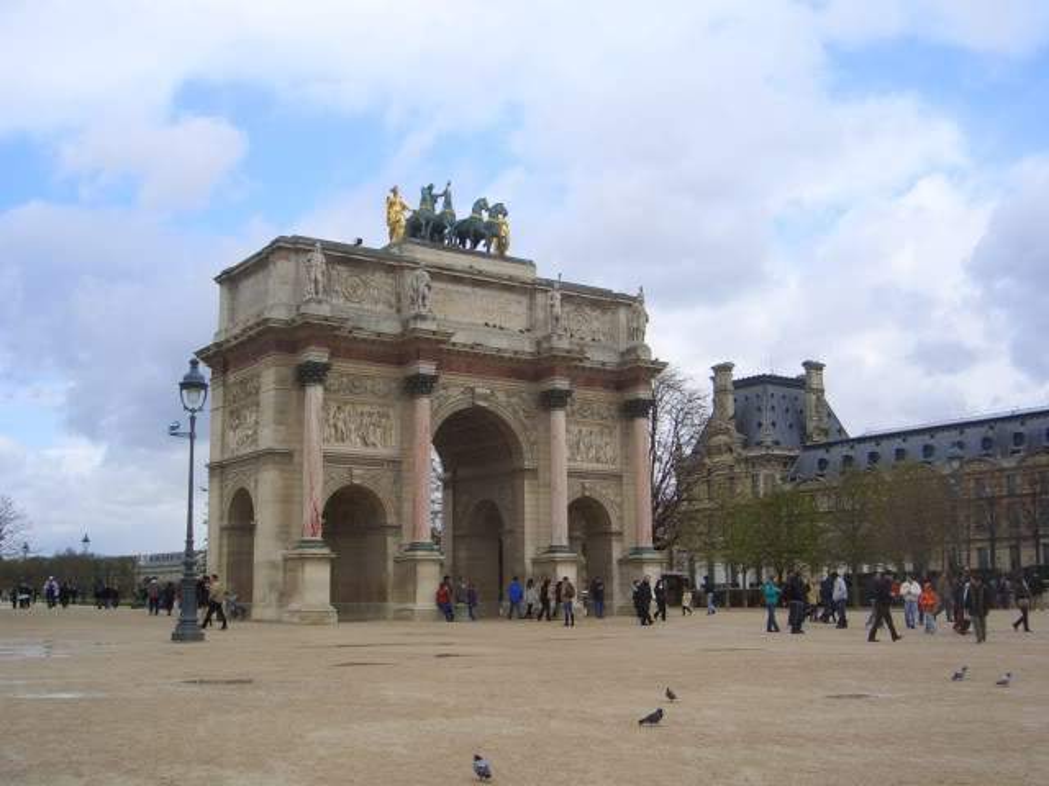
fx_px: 1182
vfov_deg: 36.8
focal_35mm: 39
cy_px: 393
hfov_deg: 47.9
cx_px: 524
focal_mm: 8
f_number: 4.8
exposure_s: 1/320
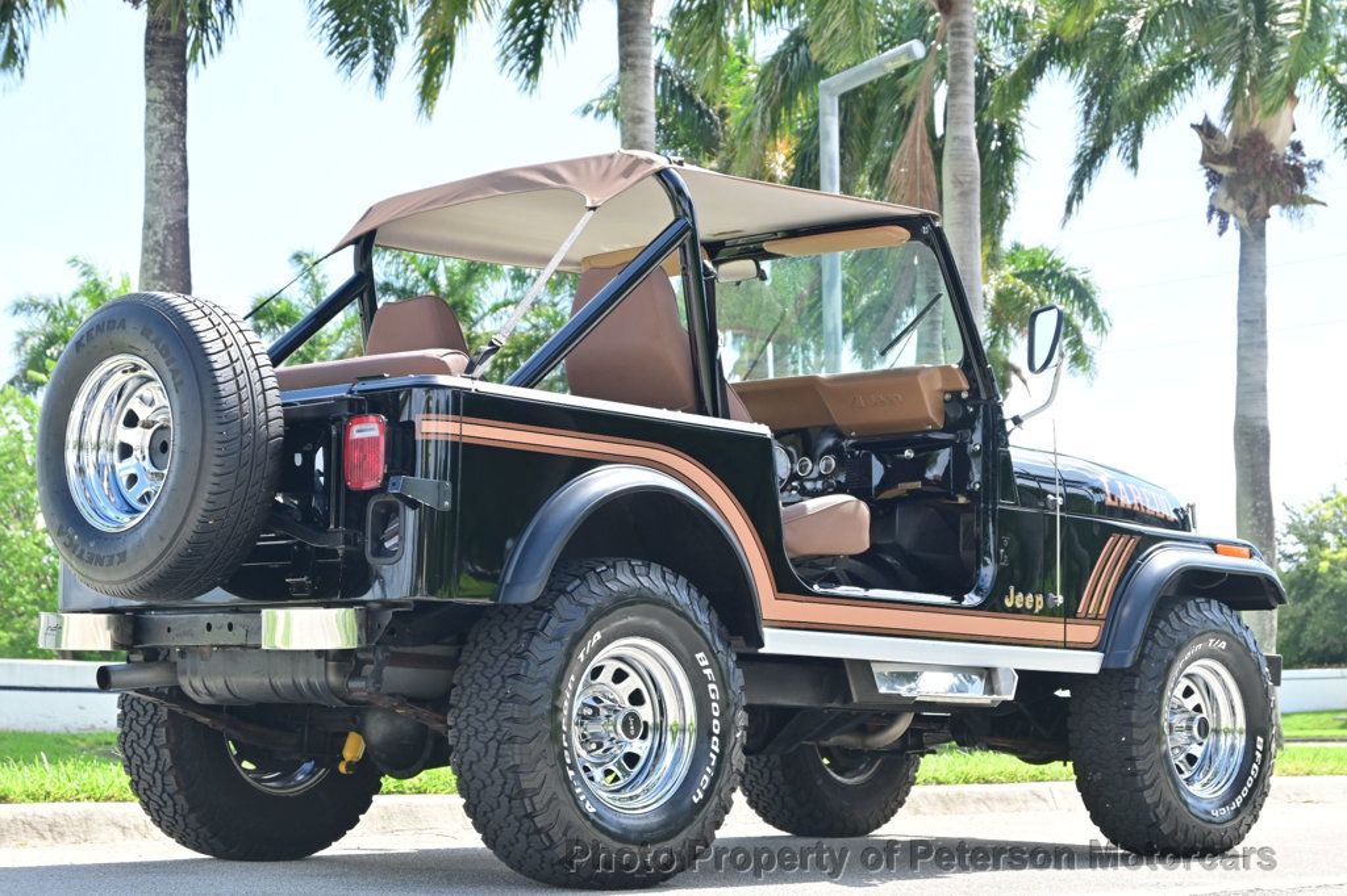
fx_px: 2525
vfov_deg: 20.1
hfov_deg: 29.9
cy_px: 448
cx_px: 674
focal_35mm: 68
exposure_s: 1/160
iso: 100
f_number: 6
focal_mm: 45
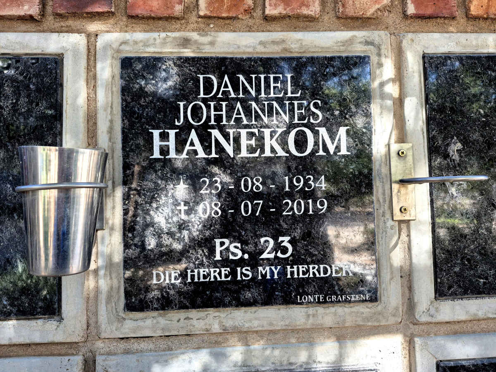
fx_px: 330
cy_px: 186
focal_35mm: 23
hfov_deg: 73.9
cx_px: 248
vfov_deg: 58.9
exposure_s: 1/180
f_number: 1.8
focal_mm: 5.4
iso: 125
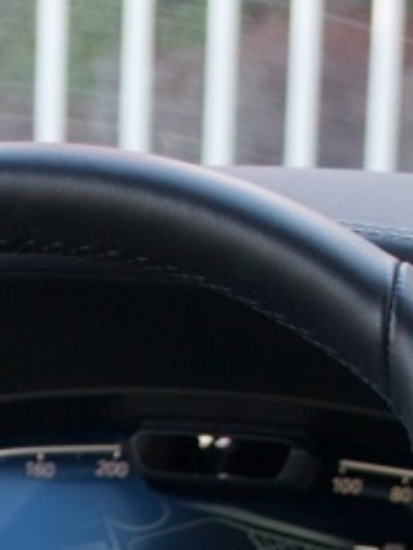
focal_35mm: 172
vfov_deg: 10.9
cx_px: -258
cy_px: 890
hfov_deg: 8.4
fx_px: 2734
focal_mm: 24
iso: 400
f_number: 4.5
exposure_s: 1/80
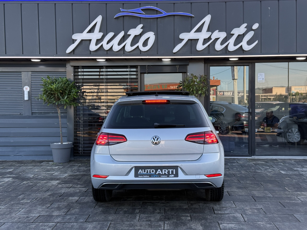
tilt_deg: -1.3
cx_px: 154
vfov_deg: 30.3
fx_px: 426
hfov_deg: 39.7
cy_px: 115
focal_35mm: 48
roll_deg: +0.6
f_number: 1.78
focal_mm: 6.76
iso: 64
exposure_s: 1/427
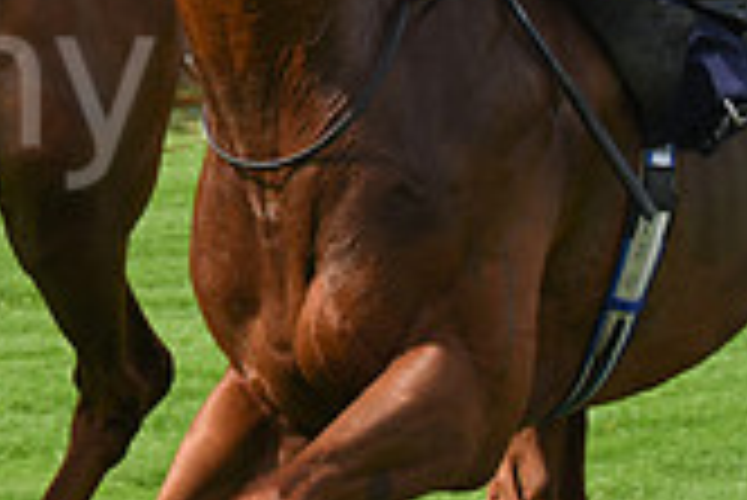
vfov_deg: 5.6
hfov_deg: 8.2
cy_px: -137
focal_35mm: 244
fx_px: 5067
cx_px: -418
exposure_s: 1/1600
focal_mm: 70
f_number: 6.3
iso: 400
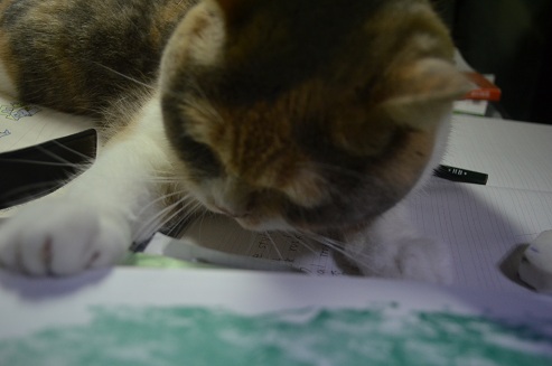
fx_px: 551
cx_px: 276
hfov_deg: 53.2
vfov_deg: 36.8
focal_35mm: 36
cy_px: 183
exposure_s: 1/500
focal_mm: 24
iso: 1400
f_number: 4
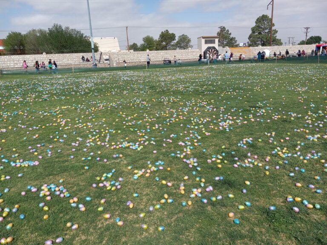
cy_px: 122
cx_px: 164
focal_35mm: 27
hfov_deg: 65.3
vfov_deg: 51.4
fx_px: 255
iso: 40
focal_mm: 3.94
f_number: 1.8
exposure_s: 1/2584
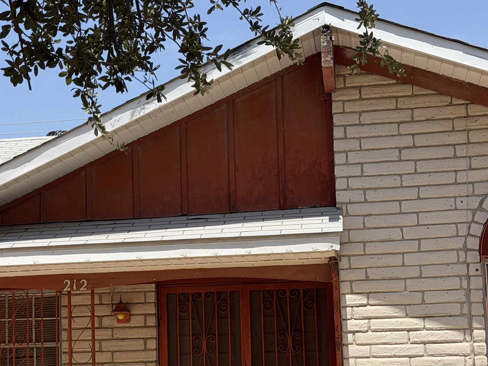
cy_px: 263
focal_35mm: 87
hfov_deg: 22.2
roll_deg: +1.1
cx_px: 85
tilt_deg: +7.6
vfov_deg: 16.9
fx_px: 1226
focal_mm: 6.76
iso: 64
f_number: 1.78
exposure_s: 1/4098
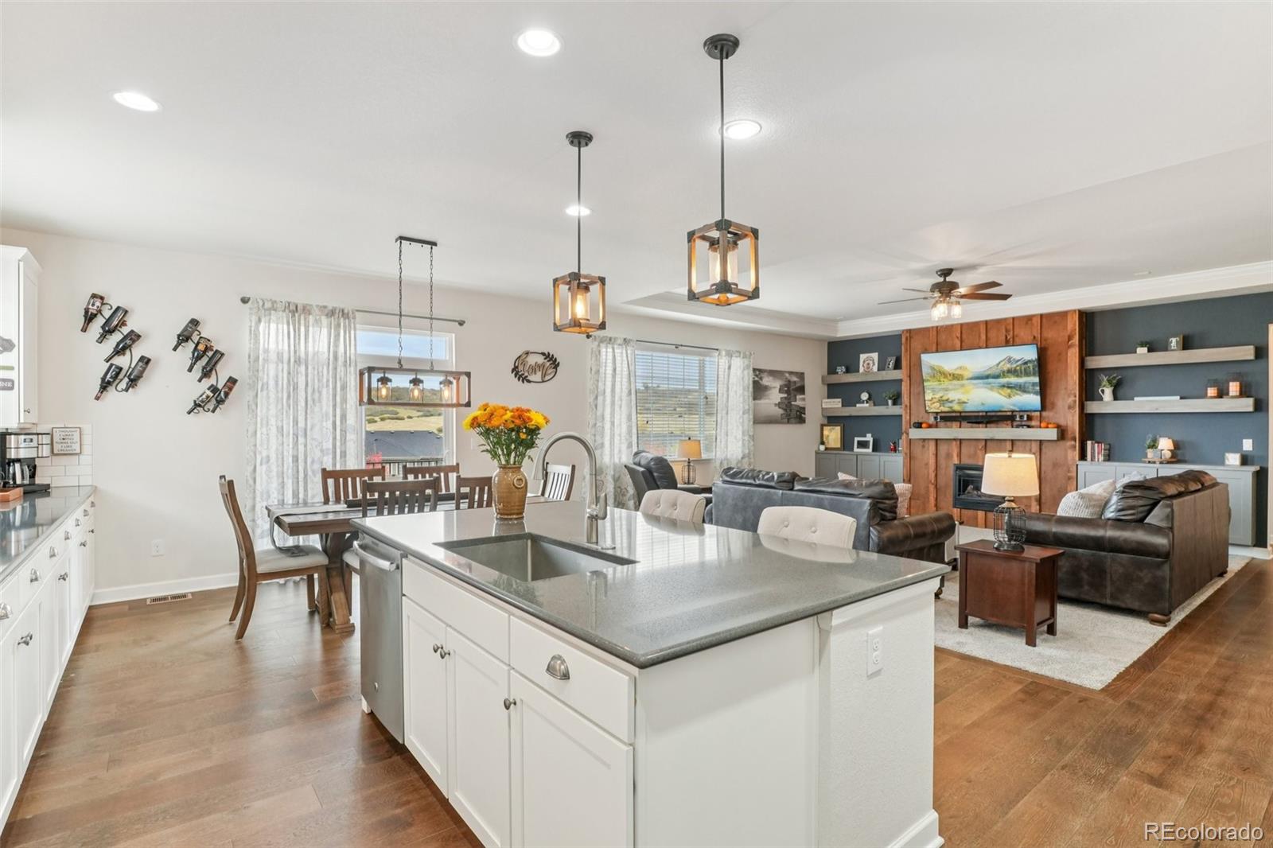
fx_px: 583
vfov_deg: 72.0
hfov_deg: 95.0
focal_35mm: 16
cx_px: 636
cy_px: 424
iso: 250
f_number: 8
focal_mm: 11
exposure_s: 1/30
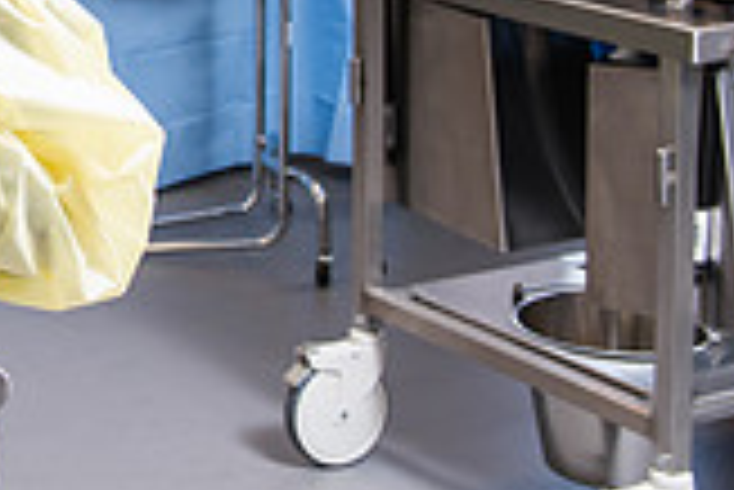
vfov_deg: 11.9
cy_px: -258
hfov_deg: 16.6
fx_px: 2245
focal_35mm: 110
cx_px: -414
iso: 500
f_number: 4
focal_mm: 31
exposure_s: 1/160
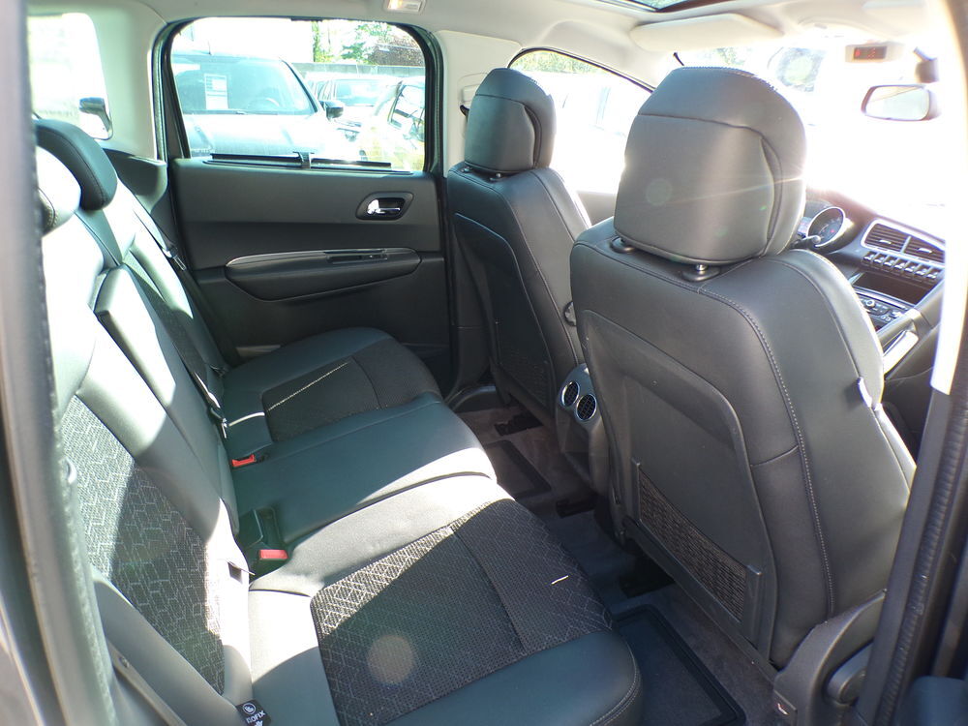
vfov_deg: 56.8
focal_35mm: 24
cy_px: 363
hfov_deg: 71.6
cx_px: 484
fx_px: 671
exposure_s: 1/34
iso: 131
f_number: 3
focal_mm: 4.3
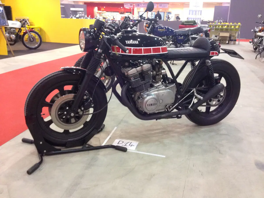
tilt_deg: -20.0
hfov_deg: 55.4
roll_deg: -0.6
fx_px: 252
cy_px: 99
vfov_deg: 42.9
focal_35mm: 33
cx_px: 132
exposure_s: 1/20
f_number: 2.4
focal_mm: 4.12
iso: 320
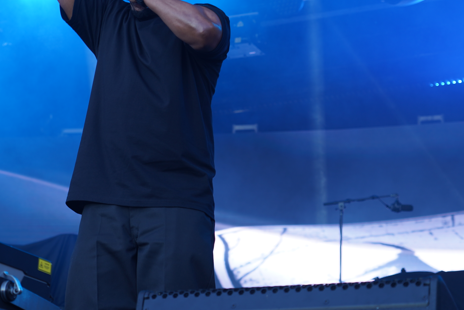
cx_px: 158
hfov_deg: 18.7
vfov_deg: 12.5
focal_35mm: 109
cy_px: 86
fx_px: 1405
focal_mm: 68
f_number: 4
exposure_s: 1/160
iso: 160
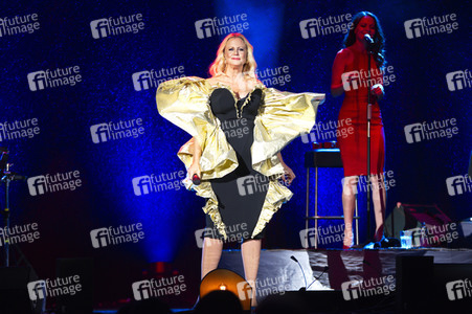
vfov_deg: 6.5
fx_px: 2751
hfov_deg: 9.8
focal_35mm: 210
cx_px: 236
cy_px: 157
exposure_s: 1/160
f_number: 2.8
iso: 1600
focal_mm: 210
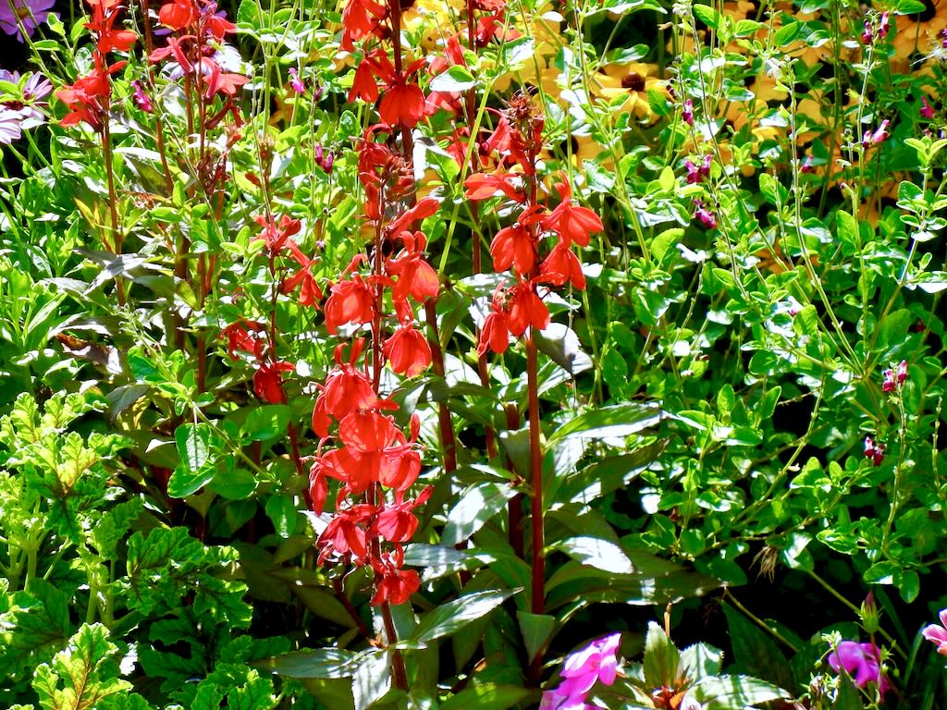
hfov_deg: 11.4
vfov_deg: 8.5
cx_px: 474
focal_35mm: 174
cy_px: 355
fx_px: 4760
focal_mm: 31.4
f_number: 4.6
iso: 160
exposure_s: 1/155
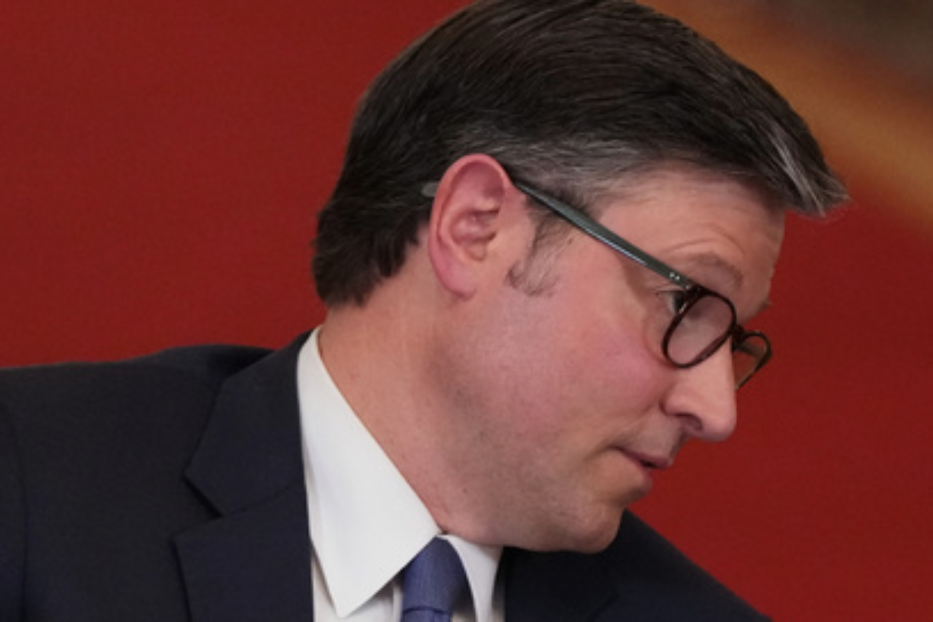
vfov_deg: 2.3
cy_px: 648
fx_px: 15601
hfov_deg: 3.4
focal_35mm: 602
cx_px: 816
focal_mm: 160
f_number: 2.8
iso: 5000
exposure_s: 1/320
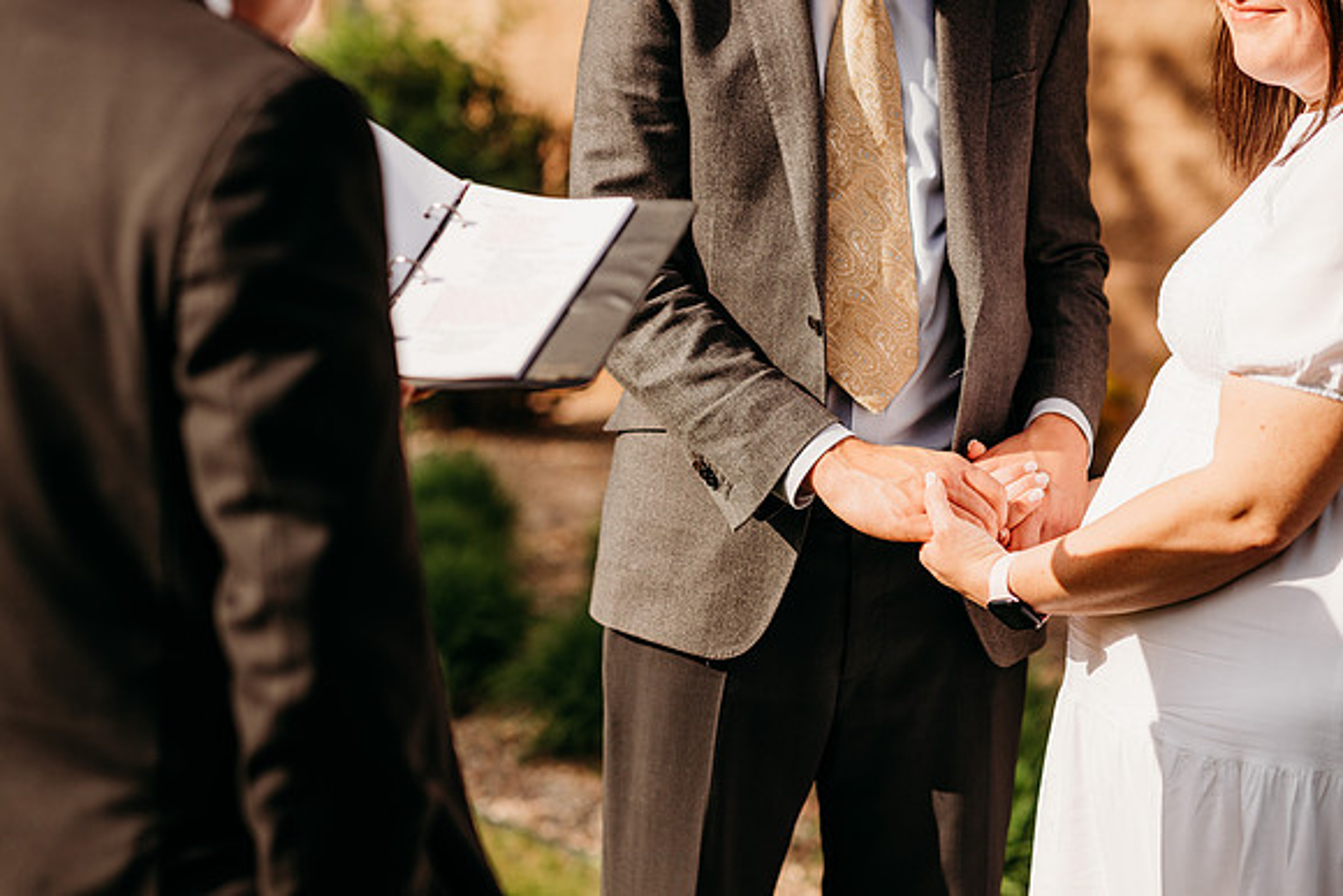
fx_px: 3172
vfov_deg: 16.1
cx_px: 672
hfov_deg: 23.9
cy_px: 448
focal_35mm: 85
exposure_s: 1/4000
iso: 125
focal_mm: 85
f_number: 2.8
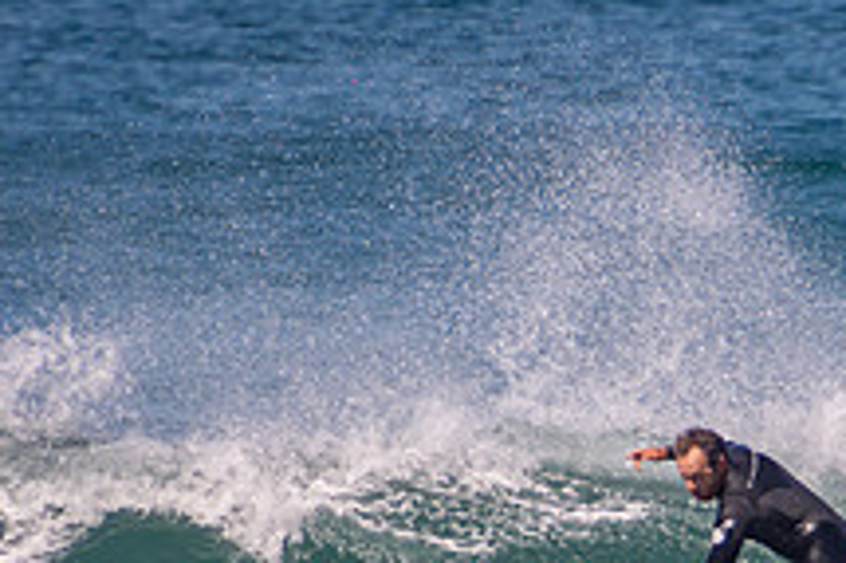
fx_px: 38040
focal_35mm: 1620
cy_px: 695
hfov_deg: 1.3
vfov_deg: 0.8
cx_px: 850
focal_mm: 400
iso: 200
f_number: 5.6
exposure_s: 1/1250
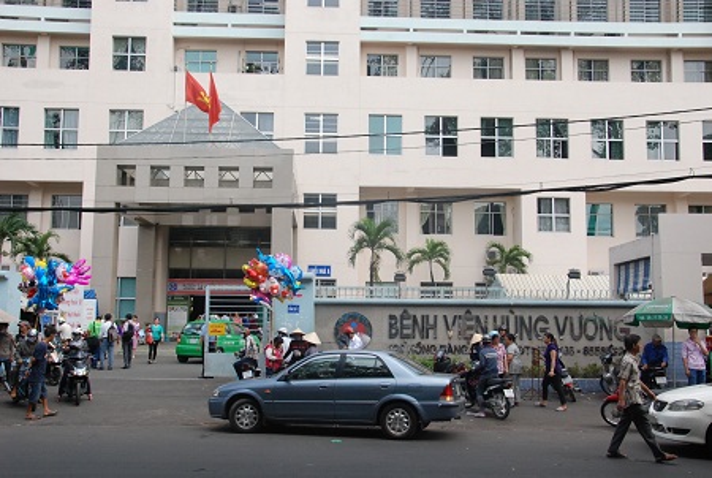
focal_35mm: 38
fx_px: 743
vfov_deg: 35.6
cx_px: 356
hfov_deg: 51.2
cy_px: 239
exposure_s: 1/500
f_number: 11
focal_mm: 25
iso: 800
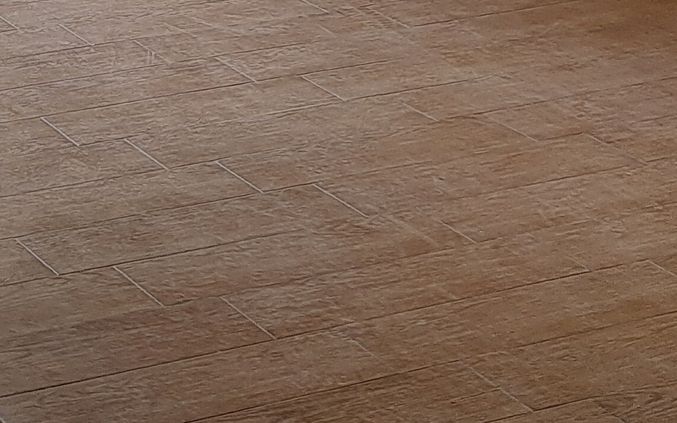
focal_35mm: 103
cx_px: -358
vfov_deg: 10.9
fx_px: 1901
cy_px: -581
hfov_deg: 17.9
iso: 50
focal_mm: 5.23
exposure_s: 1/319
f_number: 1.8
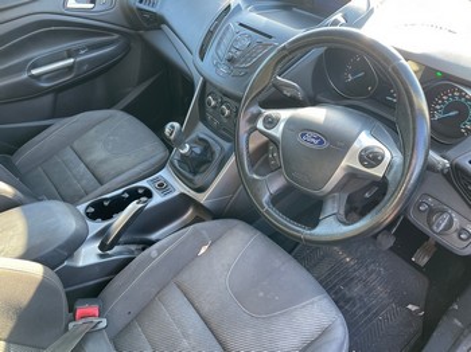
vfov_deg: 53.0
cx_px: 236
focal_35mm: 26
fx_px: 354
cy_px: 176
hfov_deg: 67.3
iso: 125
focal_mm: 4.2
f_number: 1.6
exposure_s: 1/121
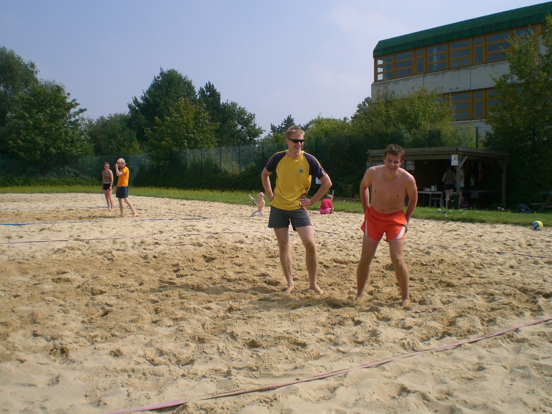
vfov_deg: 37.7
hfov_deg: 49.0
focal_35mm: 38
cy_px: 207
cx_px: 276
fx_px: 606
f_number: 4.4
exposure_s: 1/640
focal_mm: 6.3
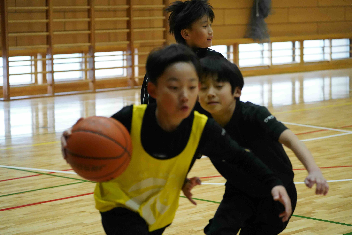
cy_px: 118
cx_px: 176
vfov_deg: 13.4
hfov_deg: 20.0
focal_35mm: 102
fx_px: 997
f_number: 4.5
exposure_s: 1/800
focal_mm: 102
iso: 12800
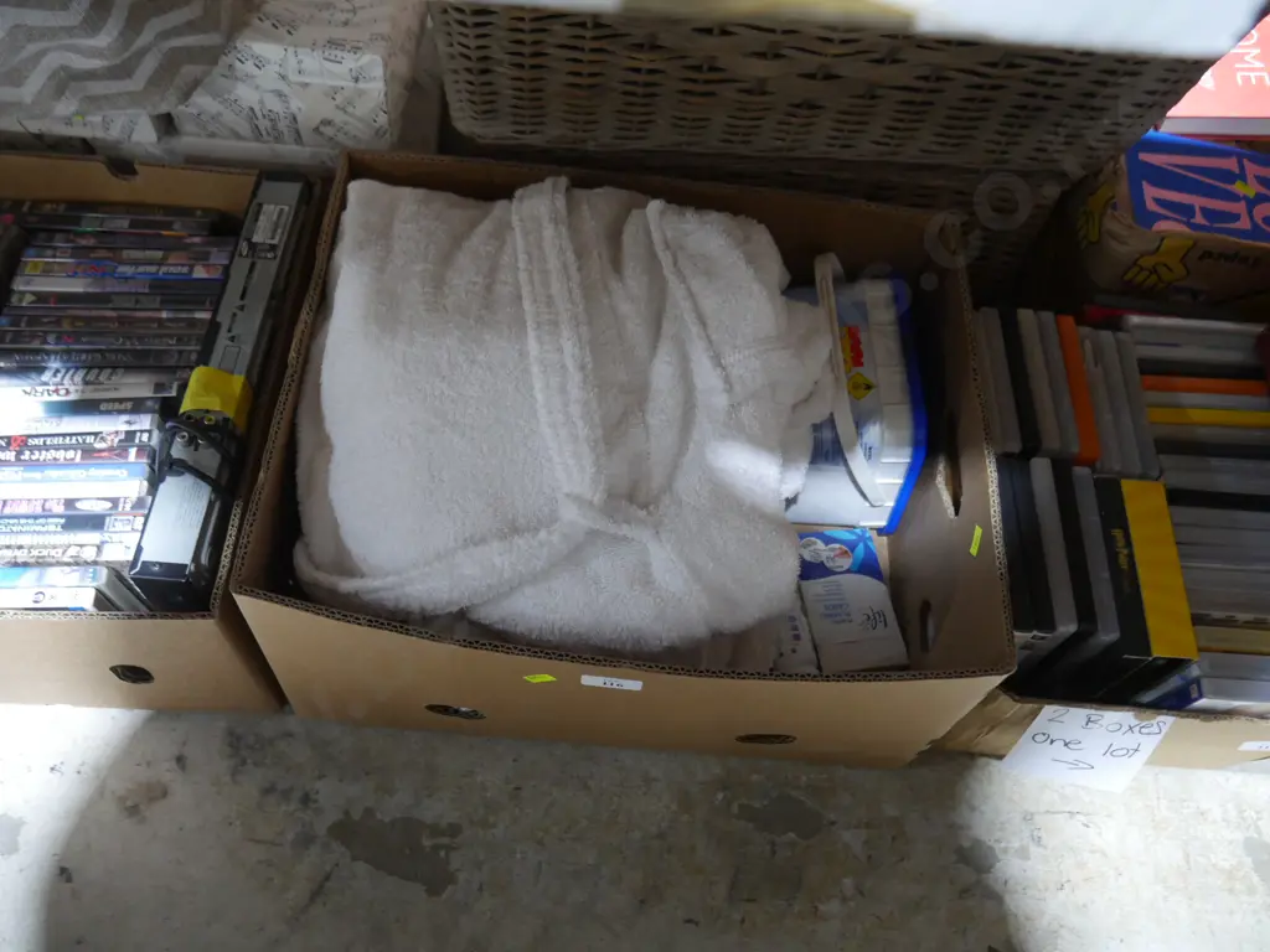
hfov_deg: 63.4
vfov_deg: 49.7
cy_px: 476
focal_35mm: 28
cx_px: 635
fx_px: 1027
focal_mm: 14
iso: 1600
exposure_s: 1/60
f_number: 3.5
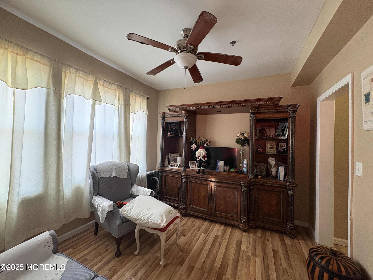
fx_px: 151
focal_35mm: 14
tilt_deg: +0.2
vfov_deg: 85.7
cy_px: 140
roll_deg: -1.1
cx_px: 186
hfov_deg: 102.1
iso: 400
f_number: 2.2
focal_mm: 2.22
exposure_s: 1/60
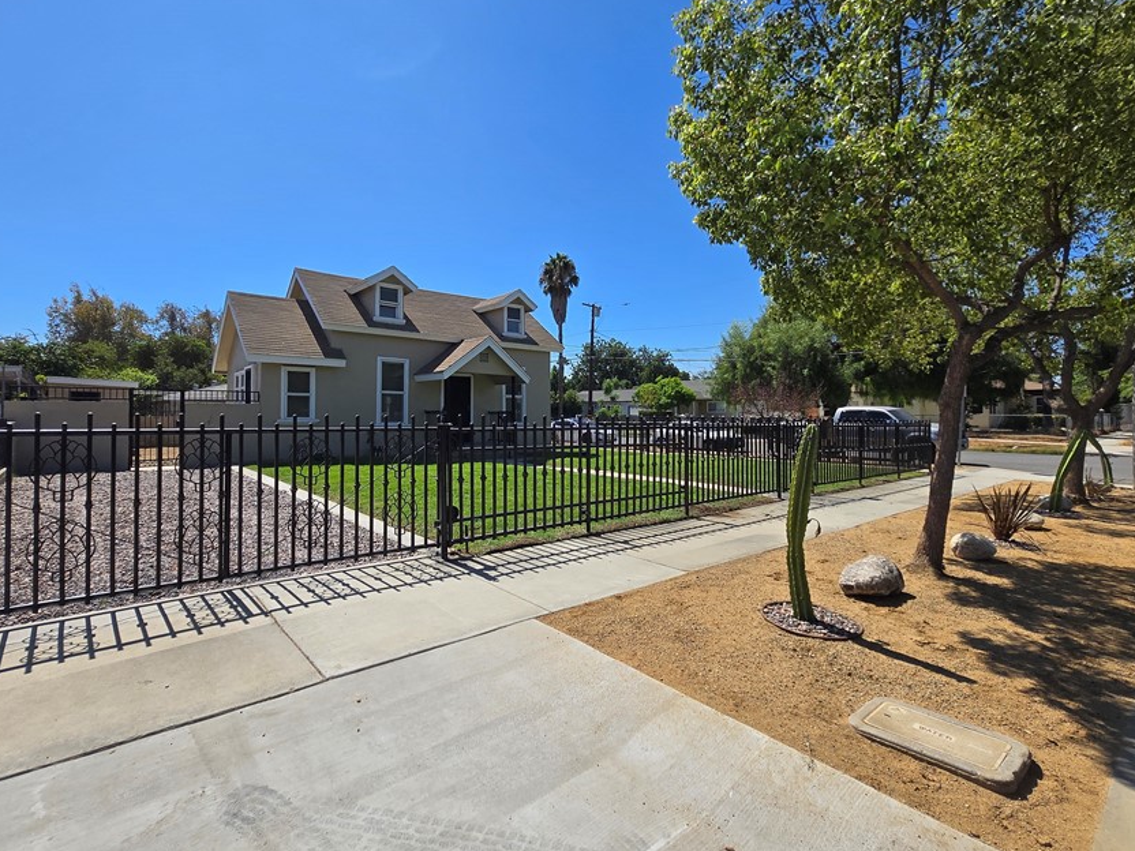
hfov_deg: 94.3
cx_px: 527
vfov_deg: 78.0
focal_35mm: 16
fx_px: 525
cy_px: 397
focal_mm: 1.7
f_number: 2.2
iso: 25
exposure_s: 1/1533
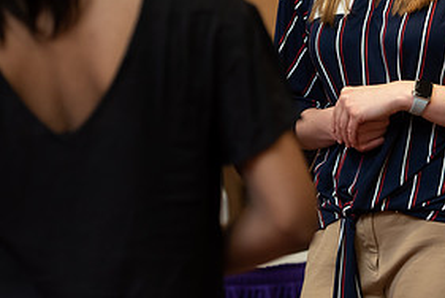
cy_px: -2
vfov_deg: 6.8
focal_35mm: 202
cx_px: 383
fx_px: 2499
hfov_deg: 10.1
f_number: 3.5
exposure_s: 1/200
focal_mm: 98
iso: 1600
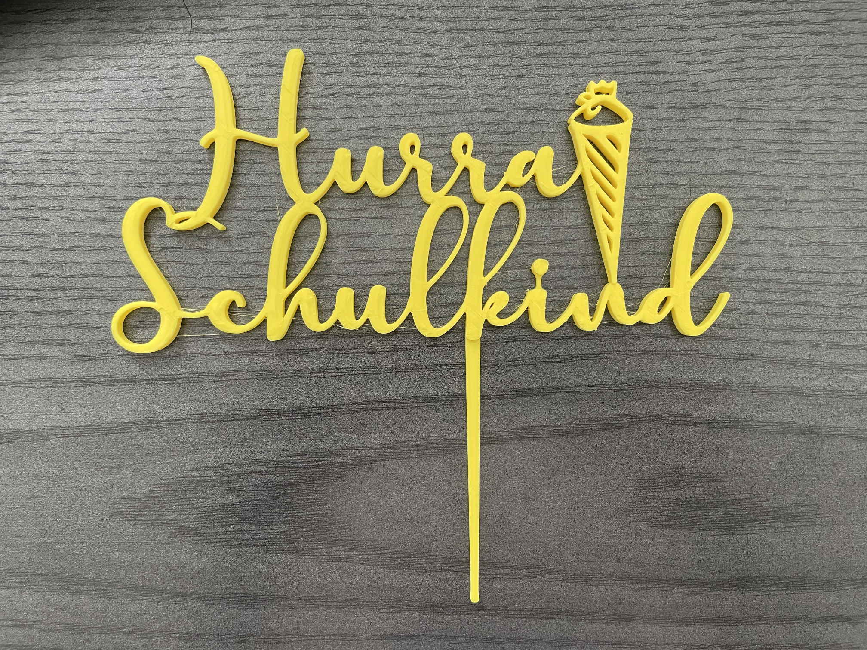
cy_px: 325
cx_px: 434
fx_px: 651
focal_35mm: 26
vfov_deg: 53.1
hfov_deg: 67.3
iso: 125
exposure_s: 1/76
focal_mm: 4.2
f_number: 1.6
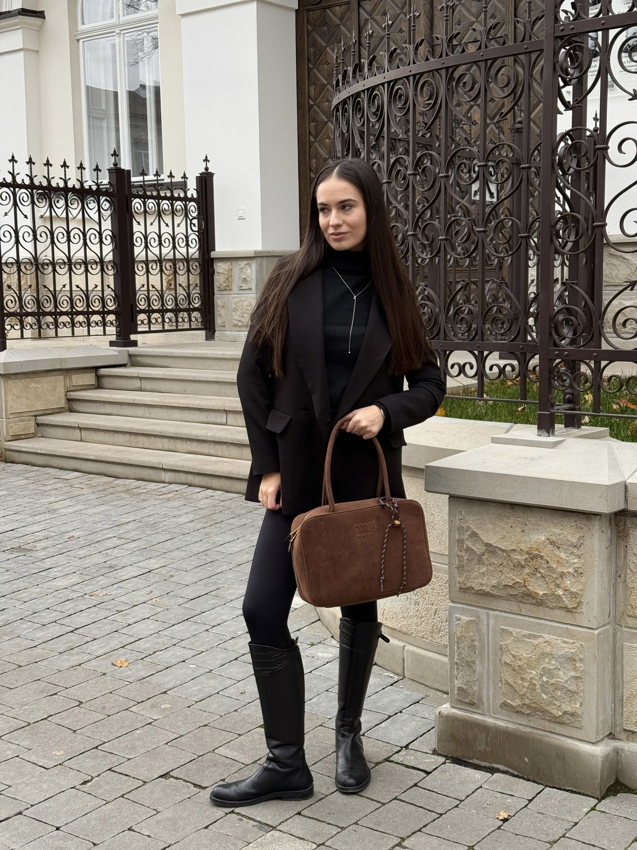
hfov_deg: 30.3
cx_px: 318
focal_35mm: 48
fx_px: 1178
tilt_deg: -6.5
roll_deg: +1.2
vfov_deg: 39.7
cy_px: 425
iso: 80
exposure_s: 1/292
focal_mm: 6.76
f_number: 1.78
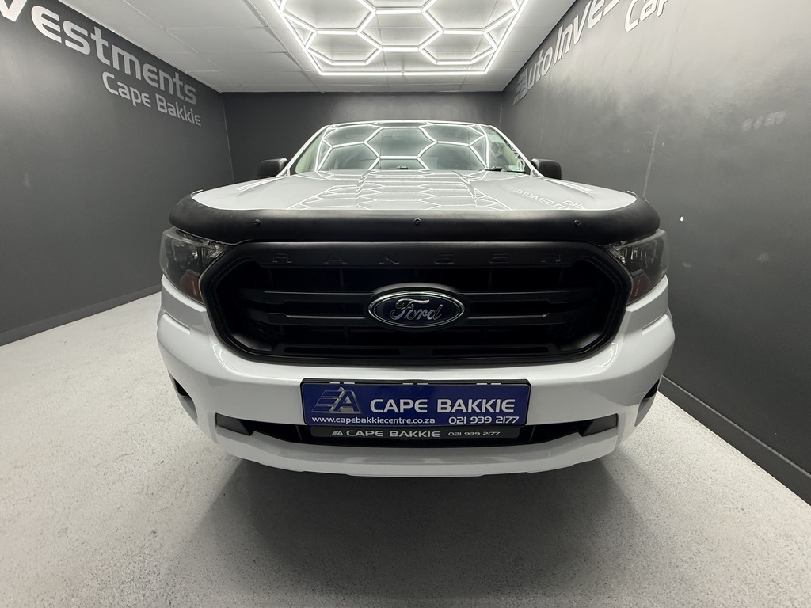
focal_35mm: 14
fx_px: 328
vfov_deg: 85.7
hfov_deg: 102.1
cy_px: 304
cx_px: 406
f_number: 2.2
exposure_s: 1/100
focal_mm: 2.22
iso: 320
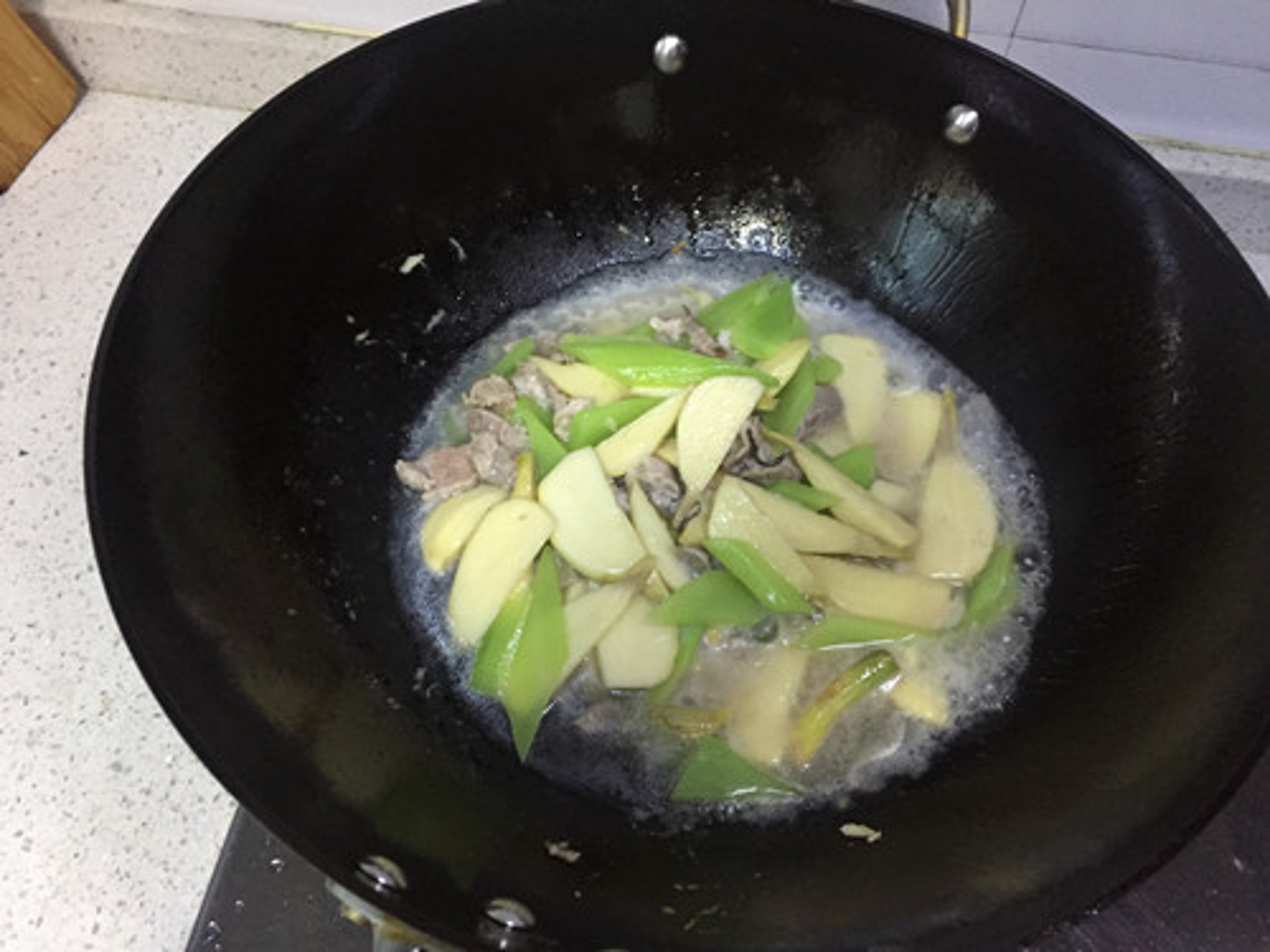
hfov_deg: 61.7
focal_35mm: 29
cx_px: 635
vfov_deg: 48.2
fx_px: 1064
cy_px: 476
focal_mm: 4.15
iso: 250
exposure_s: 1/20
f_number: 2.2
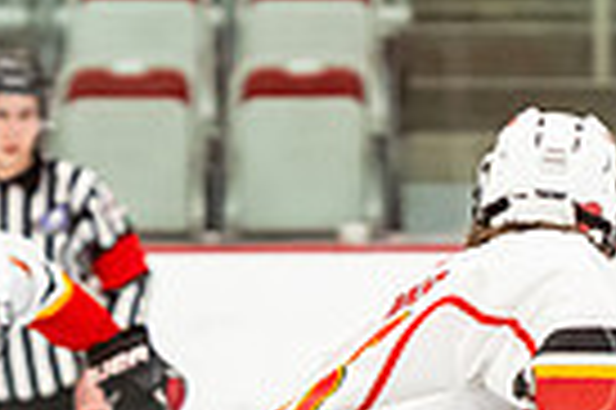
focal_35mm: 646
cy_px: 772
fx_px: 11041
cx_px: 478
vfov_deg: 2.1
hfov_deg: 3.2
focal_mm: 122
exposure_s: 1/640
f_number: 2.8
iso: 3200
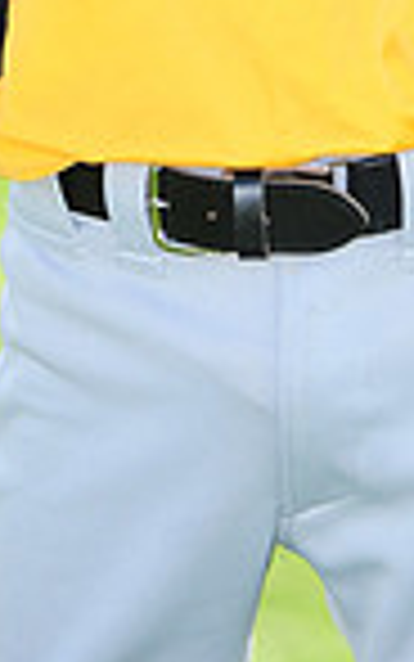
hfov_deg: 1.6
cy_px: -581
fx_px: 14464
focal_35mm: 802
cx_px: 351
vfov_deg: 2.6
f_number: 4.5
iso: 400
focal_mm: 200
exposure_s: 1/1000
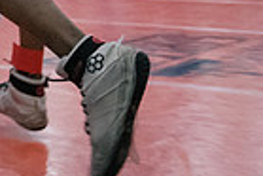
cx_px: -238
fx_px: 1097
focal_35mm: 150
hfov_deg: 12.3
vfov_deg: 8.8
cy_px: -143
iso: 8000
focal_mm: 36
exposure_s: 1/320
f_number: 3.2
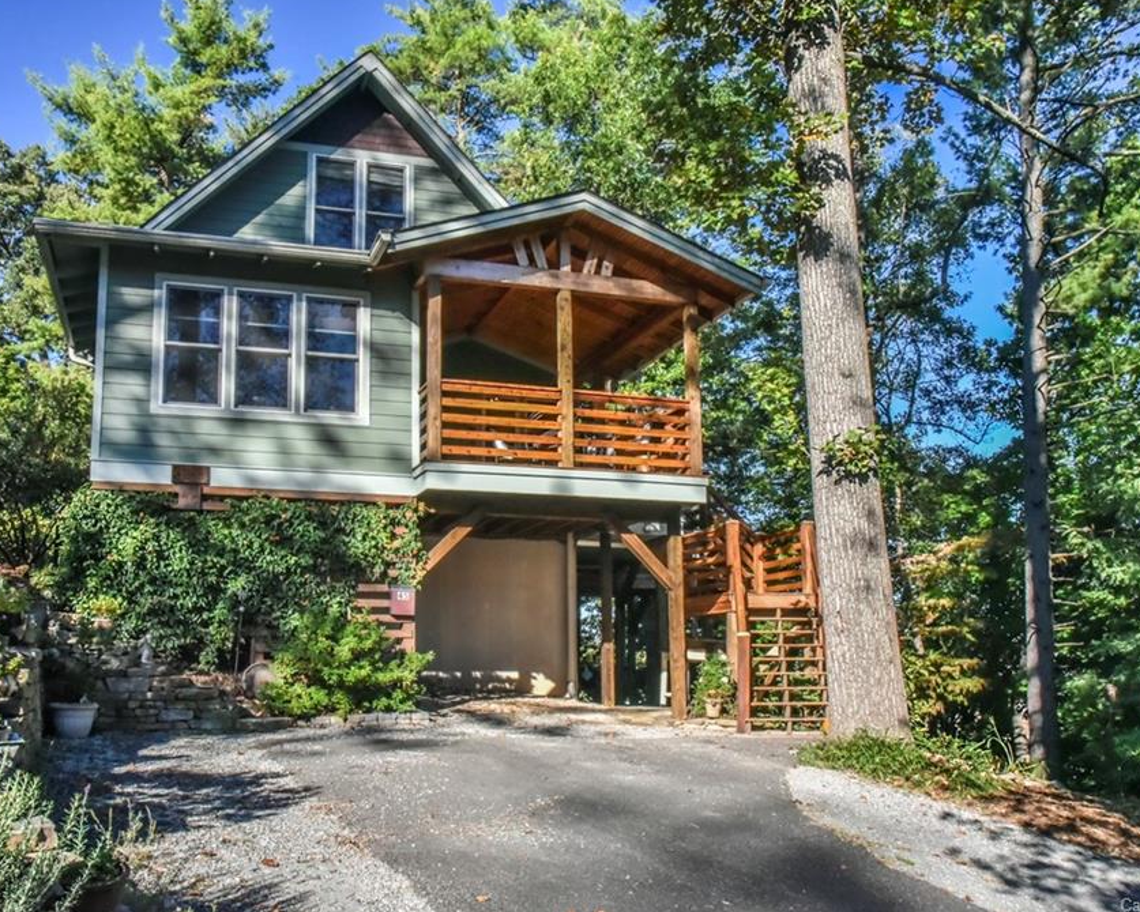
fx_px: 1046
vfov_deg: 47.1
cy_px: 453
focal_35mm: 31
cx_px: 571
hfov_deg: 57.2
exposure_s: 1/400
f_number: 20
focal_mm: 27
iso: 4000
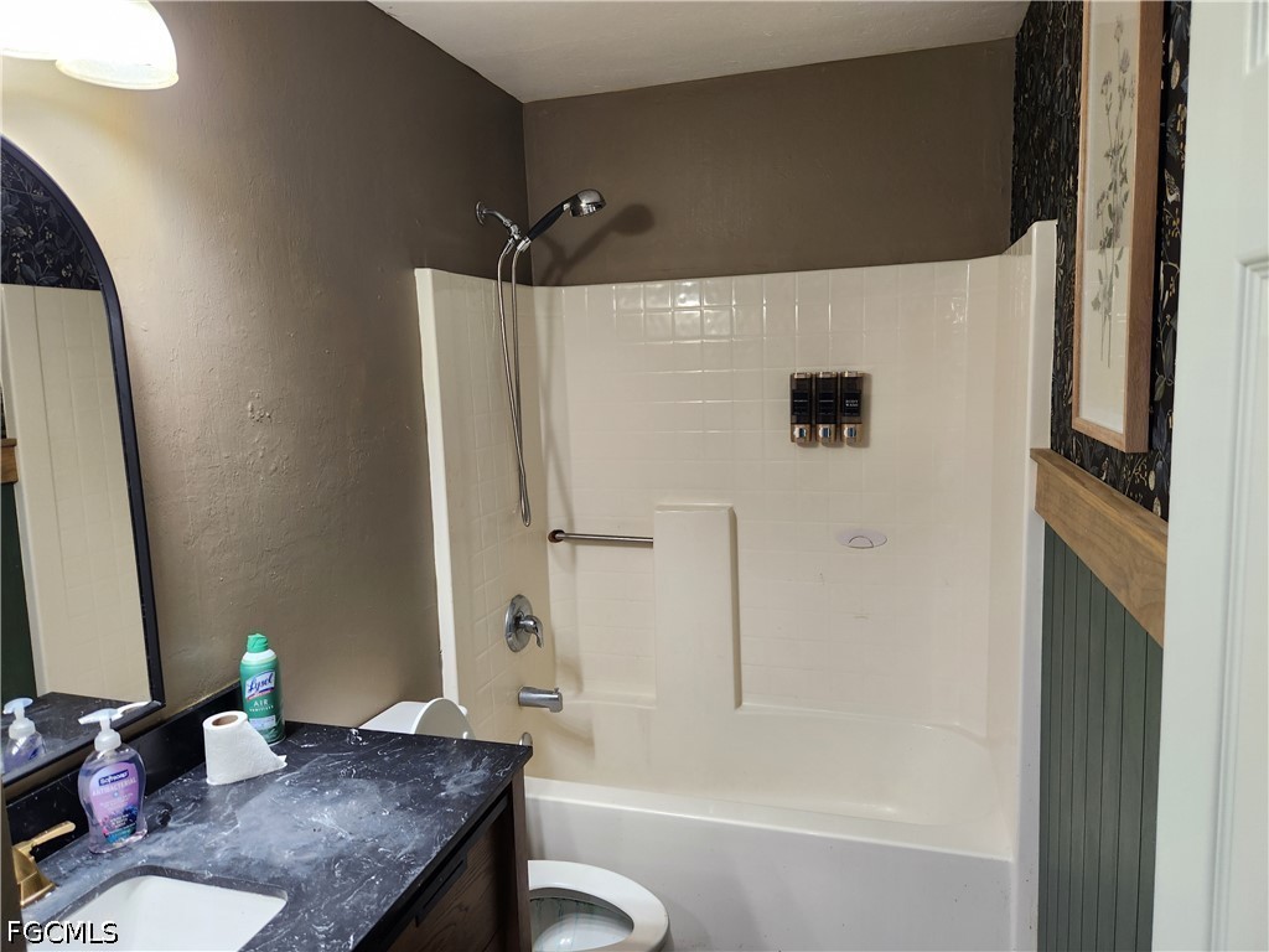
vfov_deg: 58.9
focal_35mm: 23
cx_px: 634
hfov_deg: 73.9
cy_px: 476
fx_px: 843
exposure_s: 1/120
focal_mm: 5.4
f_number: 1.8
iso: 160
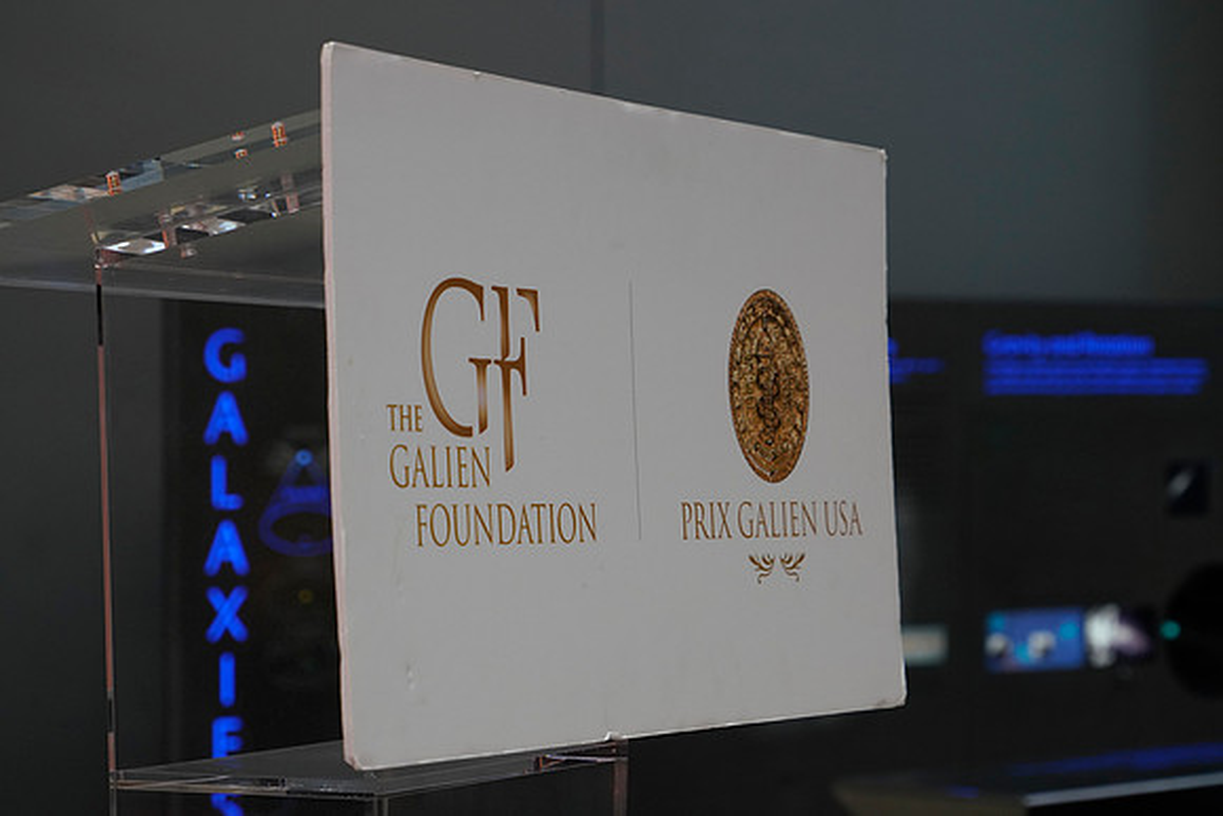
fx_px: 3975
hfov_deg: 17.5
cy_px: 408
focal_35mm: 117
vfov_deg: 11.7
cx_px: 612
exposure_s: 1/125
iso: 1600
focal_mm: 117
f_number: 8
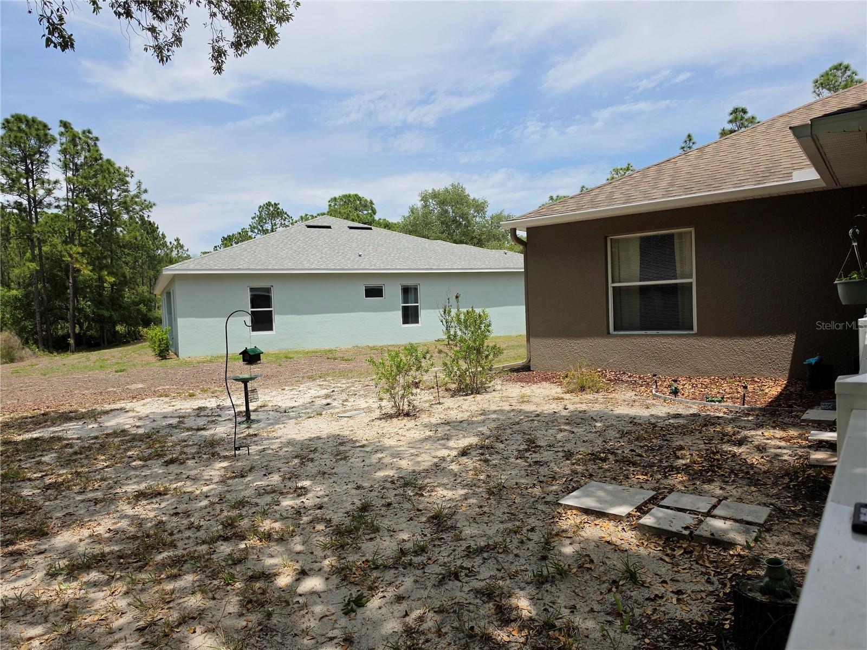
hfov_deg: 74.0
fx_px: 576
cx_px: 434
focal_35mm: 23
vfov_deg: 58.8
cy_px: 325
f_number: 1.4
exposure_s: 1/1222
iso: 10
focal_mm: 6.5
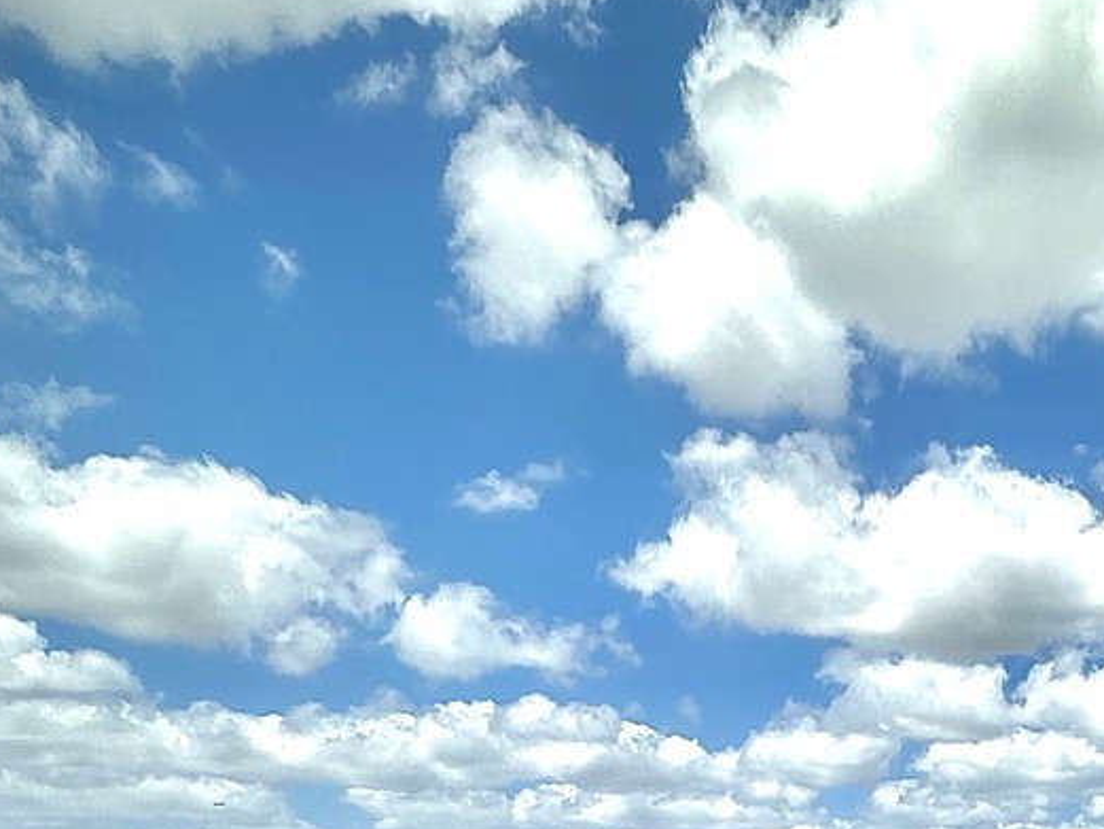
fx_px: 1372
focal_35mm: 43
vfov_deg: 25.6
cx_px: 1129
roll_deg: +0.0
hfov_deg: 38.4
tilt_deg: -11.1
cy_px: 1230
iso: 50
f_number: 2.2
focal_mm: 2.22
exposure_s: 1/2304
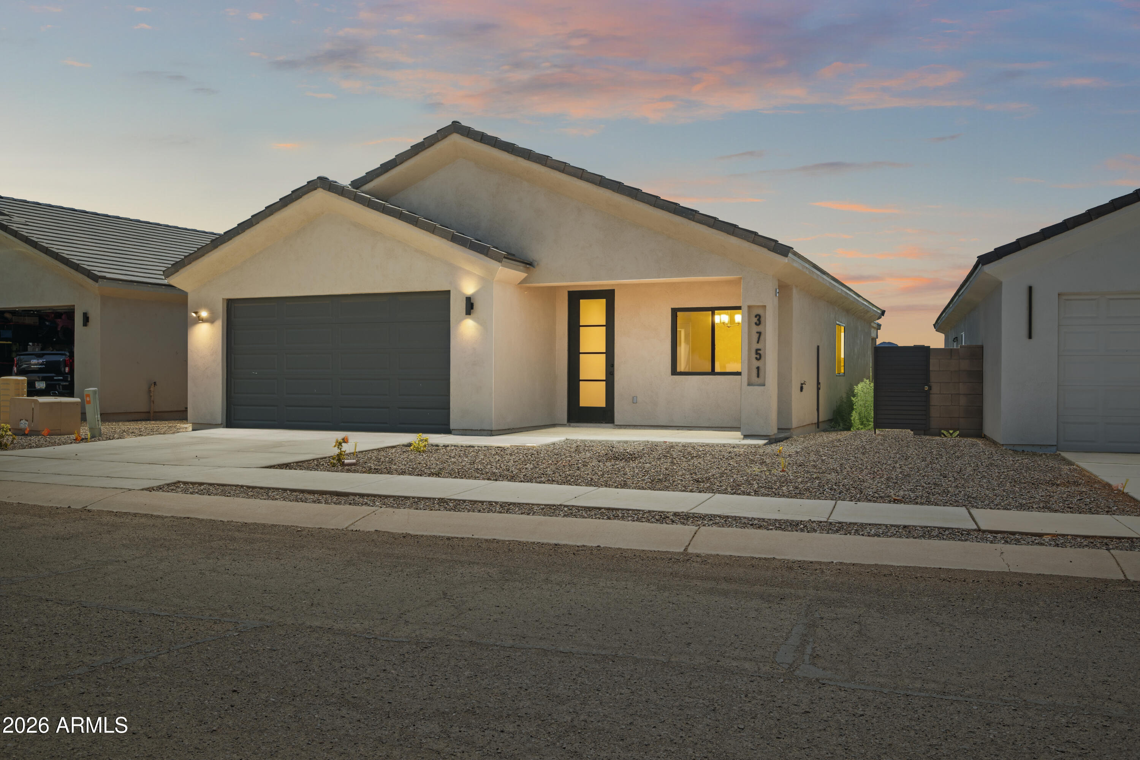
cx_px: 570
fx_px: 950
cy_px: 380
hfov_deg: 61.9
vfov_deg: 43.6
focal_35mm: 30
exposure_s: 1/320
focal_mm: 30
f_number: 9
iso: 250
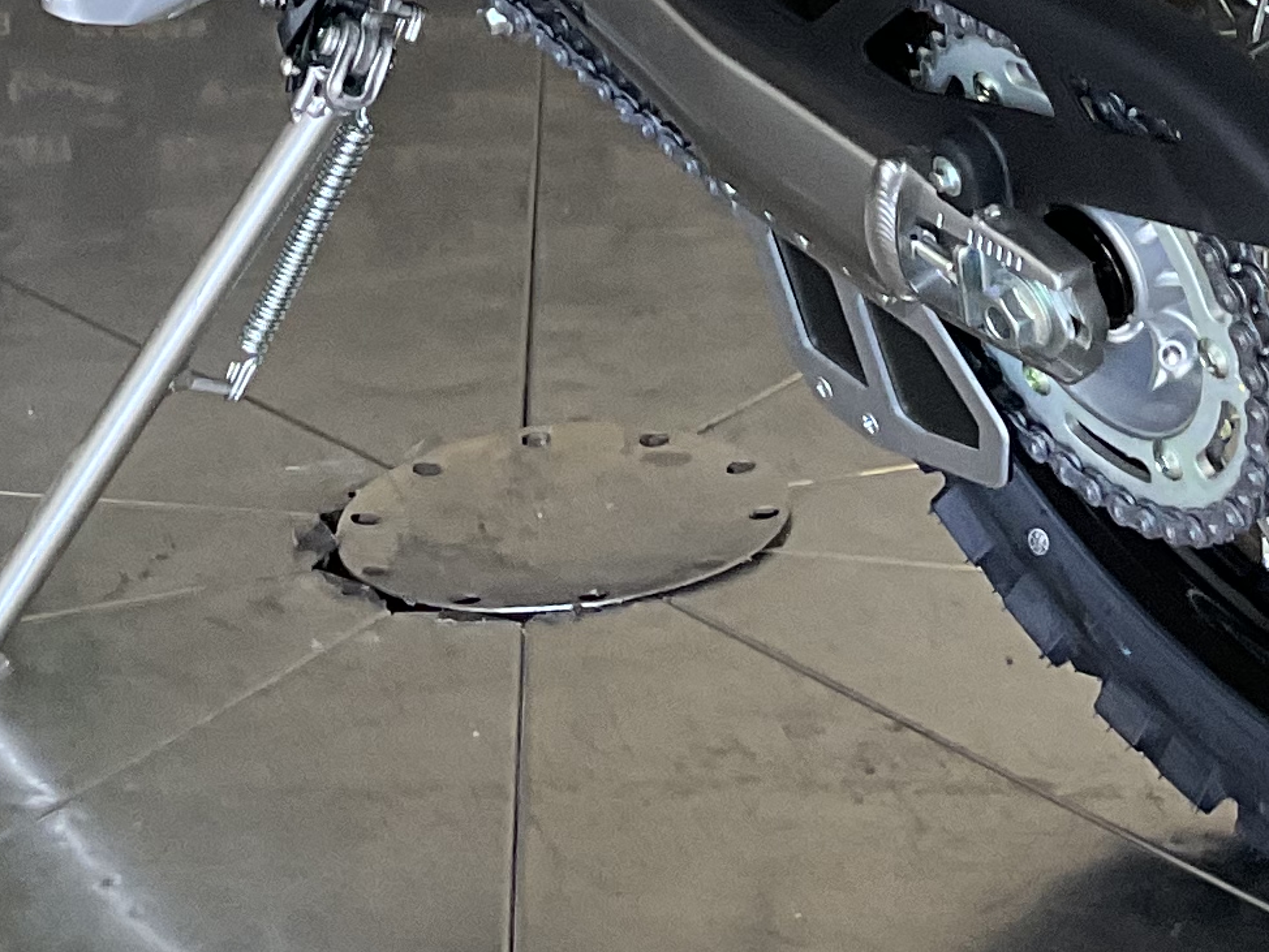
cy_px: -847
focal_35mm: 120
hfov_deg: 16.4
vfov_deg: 11.3
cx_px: 614
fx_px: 4400
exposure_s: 1/99
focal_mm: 3
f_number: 1.8
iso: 64
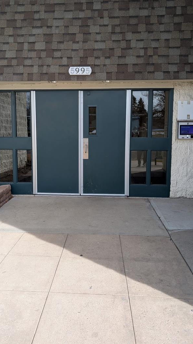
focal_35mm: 30
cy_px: 160
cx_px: 84
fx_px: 273
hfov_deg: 38.9
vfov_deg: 64.2
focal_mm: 6.9
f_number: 1.68
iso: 18
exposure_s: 1/297
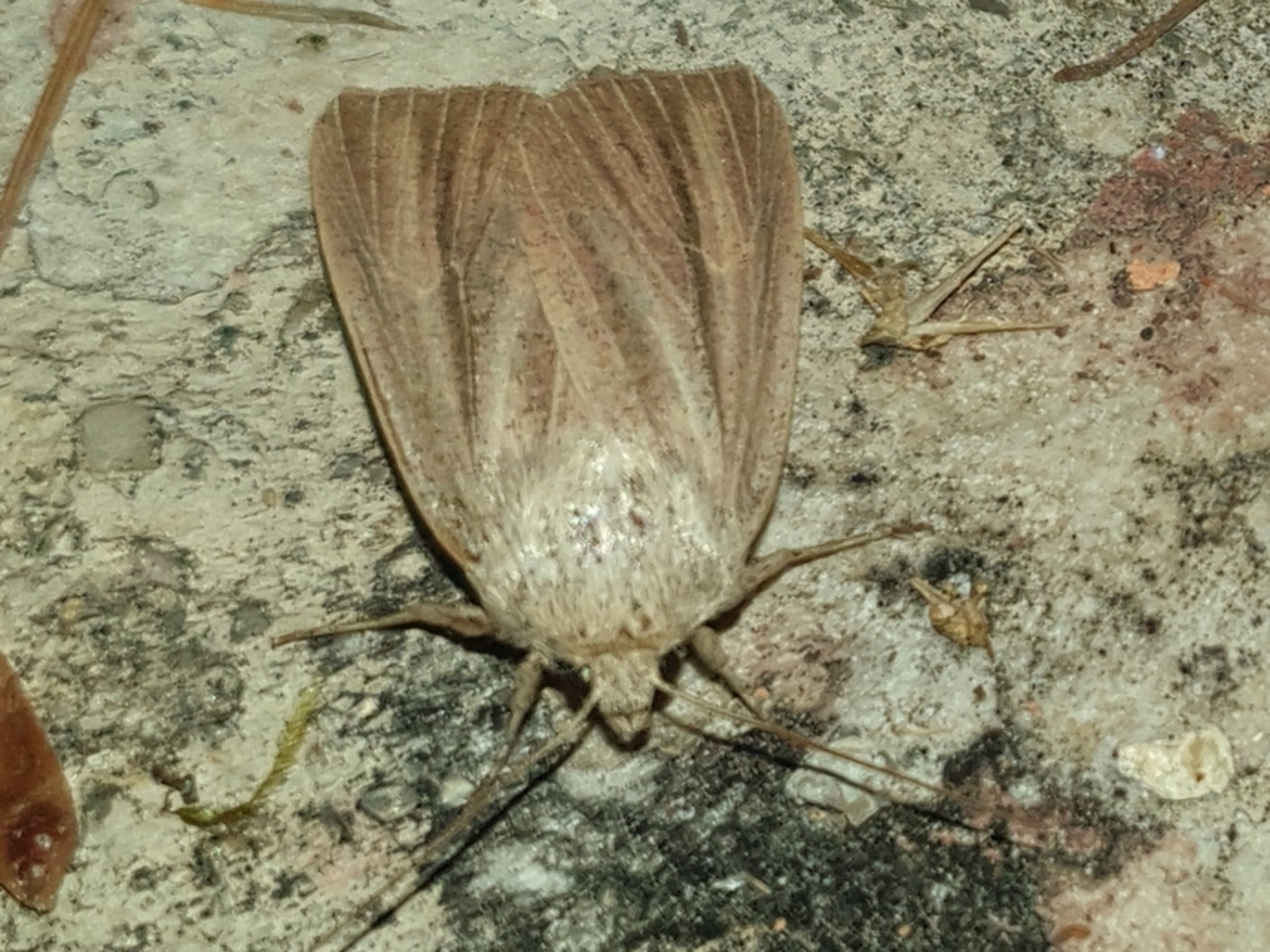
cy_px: 476
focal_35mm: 26
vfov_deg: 53.1
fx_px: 954
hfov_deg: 67.3
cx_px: 635
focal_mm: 4.3
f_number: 1.5
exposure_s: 1/902
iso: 50
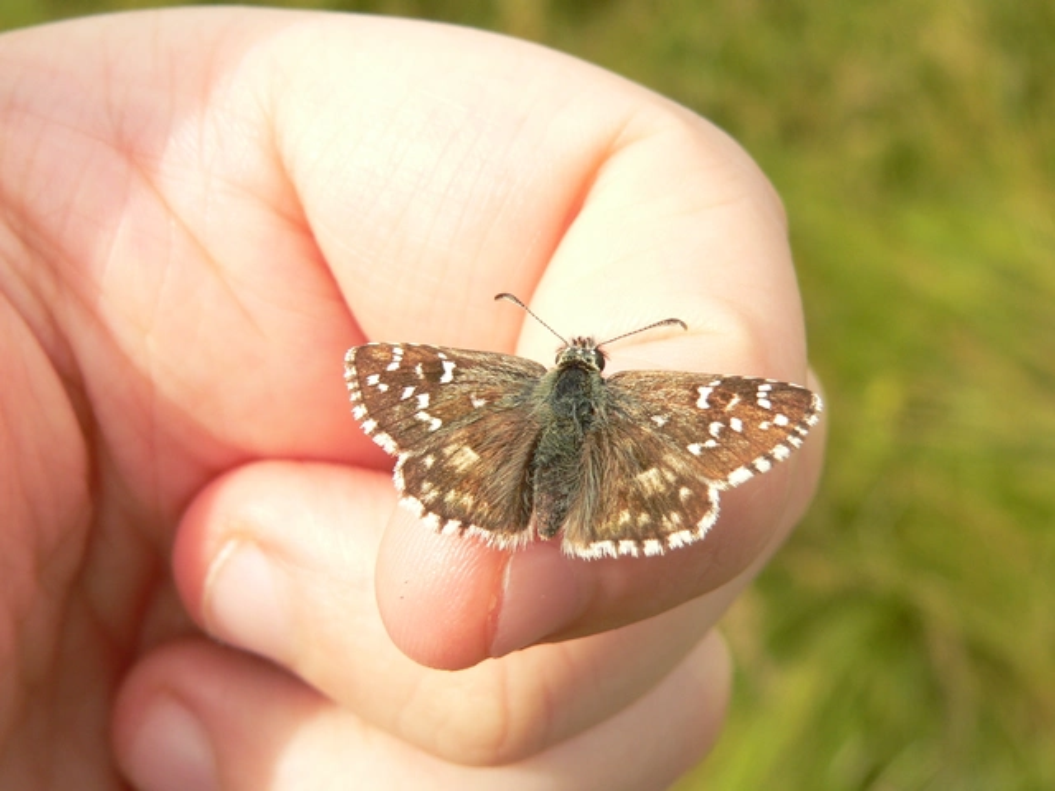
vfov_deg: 20.2
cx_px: 528
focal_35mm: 73
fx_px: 2225
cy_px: 396
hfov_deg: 26.7
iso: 100
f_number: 5.2
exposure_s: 1/200
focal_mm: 12.1
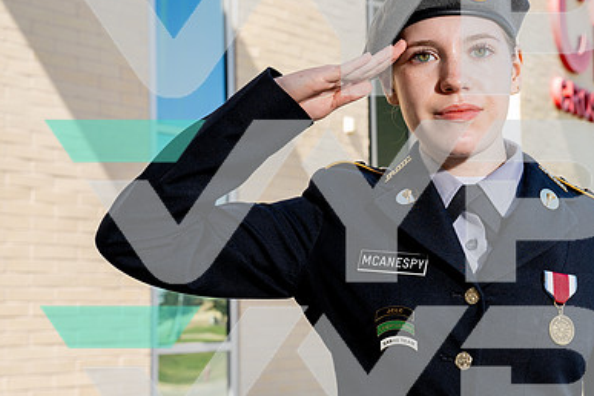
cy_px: 202
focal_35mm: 78
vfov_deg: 17.5
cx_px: 436
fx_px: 1287
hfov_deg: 25.7
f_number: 8
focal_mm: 52
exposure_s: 1/125
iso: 200
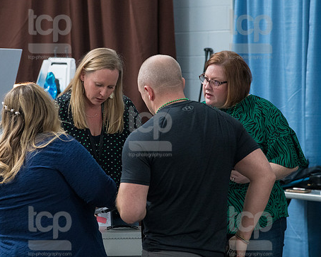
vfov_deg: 11.7
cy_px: 132
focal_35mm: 132
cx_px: 151
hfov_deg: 14.6
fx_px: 1254
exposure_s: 1/250
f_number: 5.6
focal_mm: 110
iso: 4000
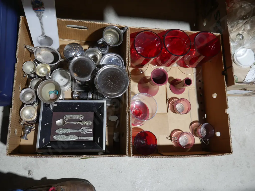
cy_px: 96
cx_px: 128
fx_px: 236
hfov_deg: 56.8
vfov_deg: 44.2
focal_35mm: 32
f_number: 3.6
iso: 400
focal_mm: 16
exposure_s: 1/60
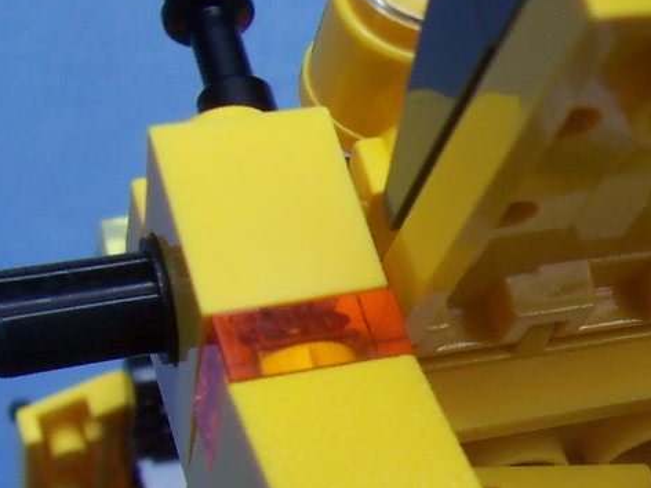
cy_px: 607
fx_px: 1768
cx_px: 819
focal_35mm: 94
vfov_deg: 15.1
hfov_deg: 19.4
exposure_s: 1/125
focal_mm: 5.6
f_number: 5.6
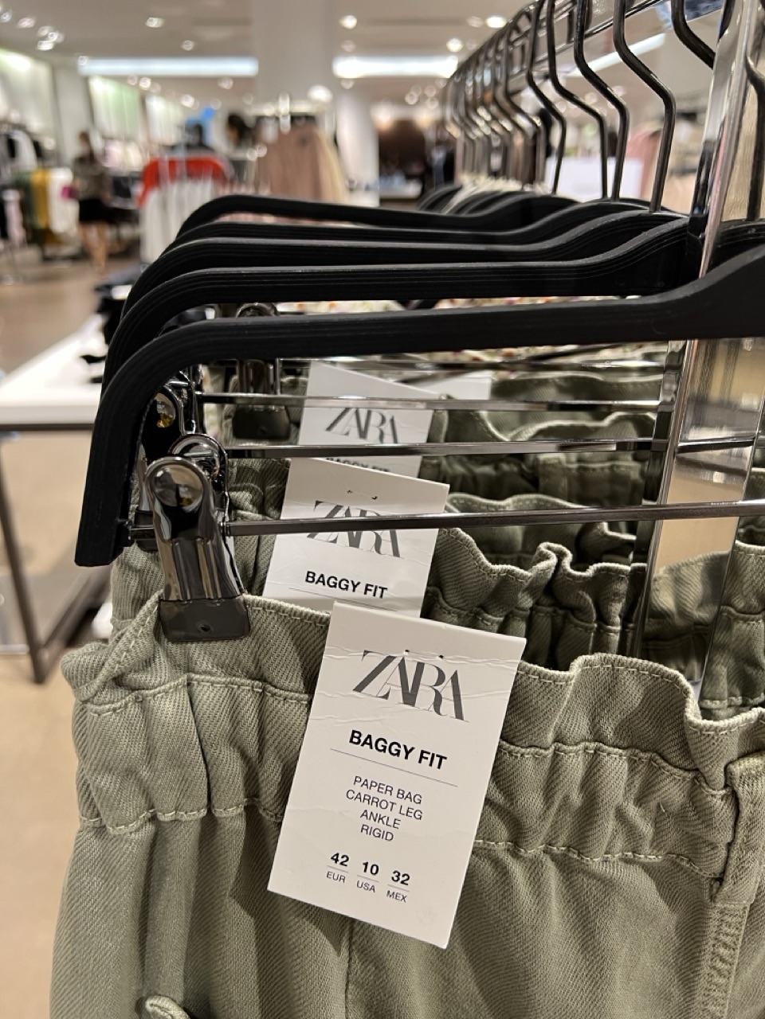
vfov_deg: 67.3
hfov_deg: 53.1
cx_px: 382
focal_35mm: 26
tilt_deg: -22.9
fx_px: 766
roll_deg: +0.5
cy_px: 510
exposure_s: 1/50
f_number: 1.5
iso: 125
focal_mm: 5.7
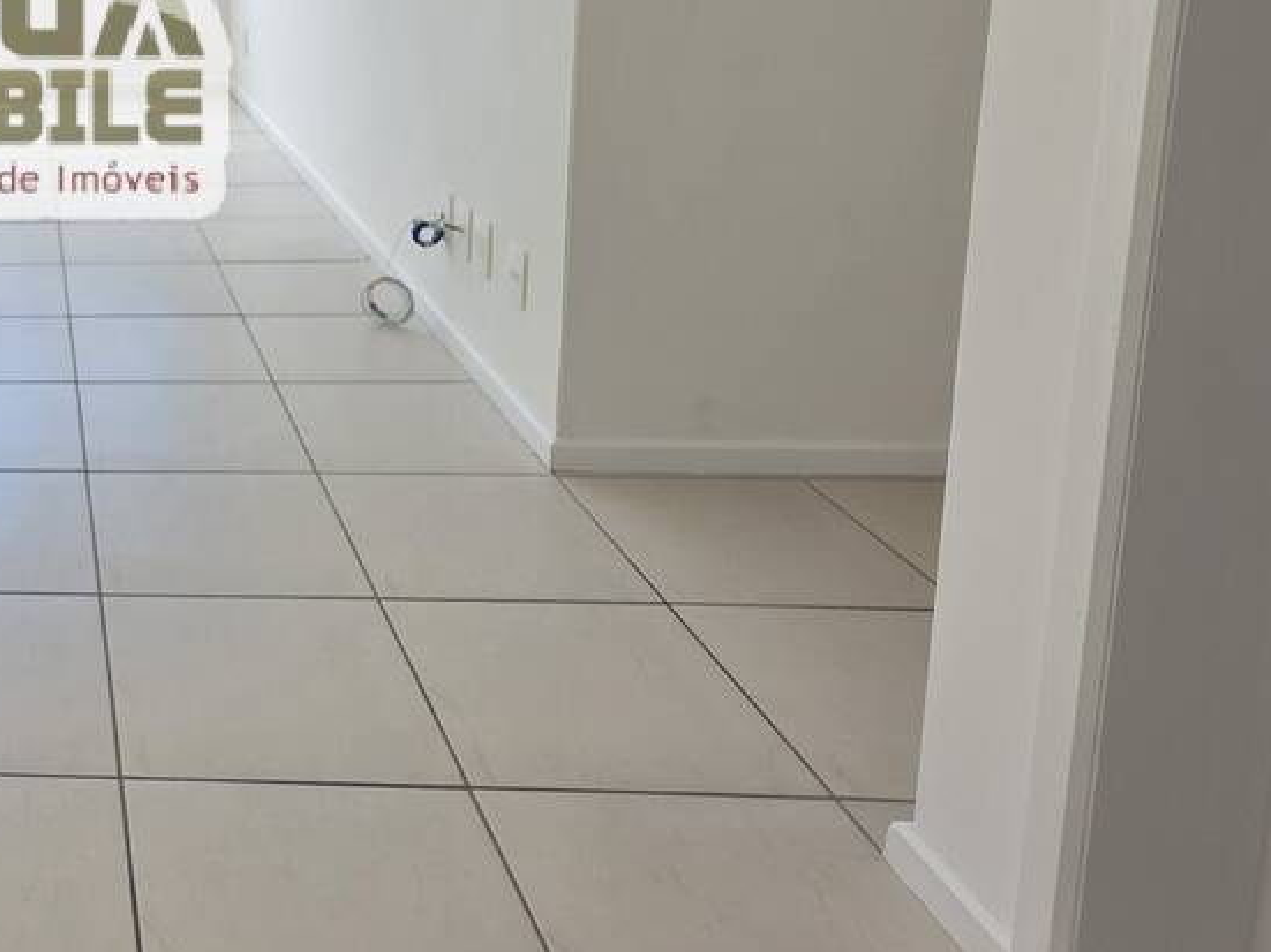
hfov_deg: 42.9
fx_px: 1248
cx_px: -108
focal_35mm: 34
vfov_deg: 38.6
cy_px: 81
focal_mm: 2.2
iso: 32
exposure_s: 1/180
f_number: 1.9
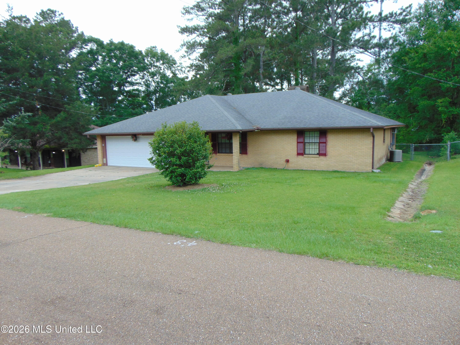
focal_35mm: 25
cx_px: 230
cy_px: 172
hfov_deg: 69.4
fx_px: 332
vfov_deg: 54.9
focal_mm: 4.5
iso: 80
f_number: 3
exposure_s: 1/320
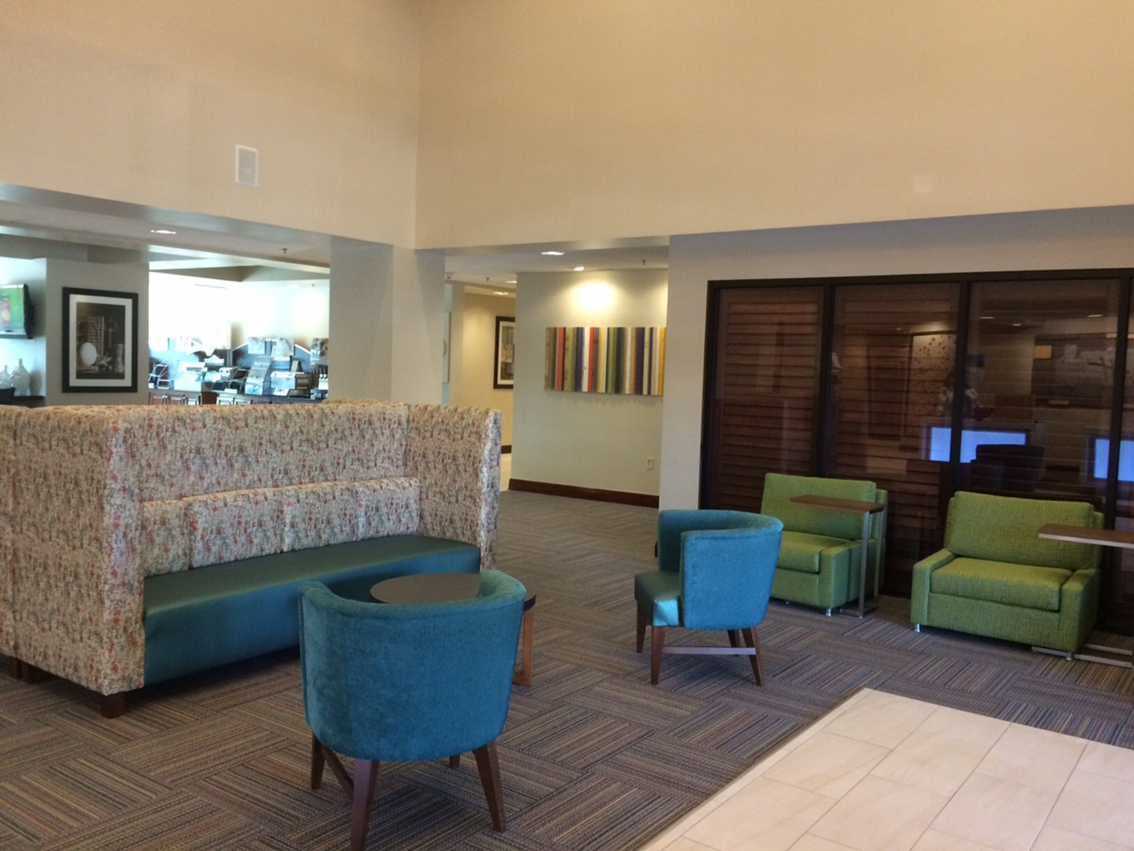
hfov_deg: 61.7
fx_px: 950
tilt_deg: -3.0
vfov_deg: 48.2
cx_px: 567
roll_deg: -1.7
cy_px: 426
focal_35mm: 29
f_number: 2.2
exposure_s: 1/30
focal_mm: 4.15
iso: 160
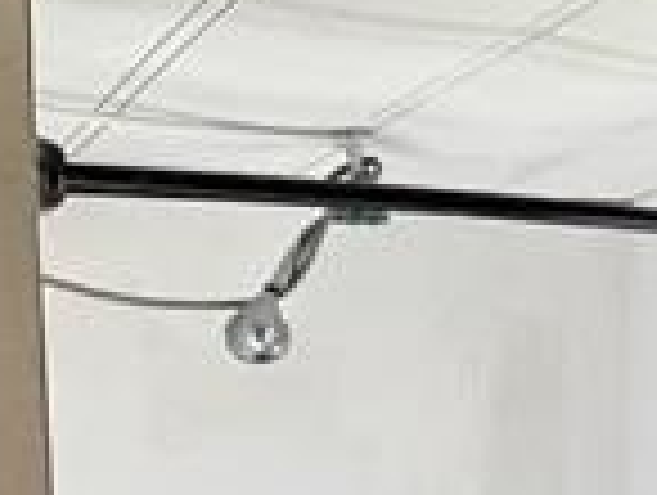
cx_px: 634
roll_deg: -0.3
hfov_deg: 19.5
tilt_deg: -7.5
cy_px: 760
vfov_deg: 14.1
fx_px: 1863
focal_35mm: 98
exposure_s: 1/60
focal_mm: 2.22
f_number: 2.2
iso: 640
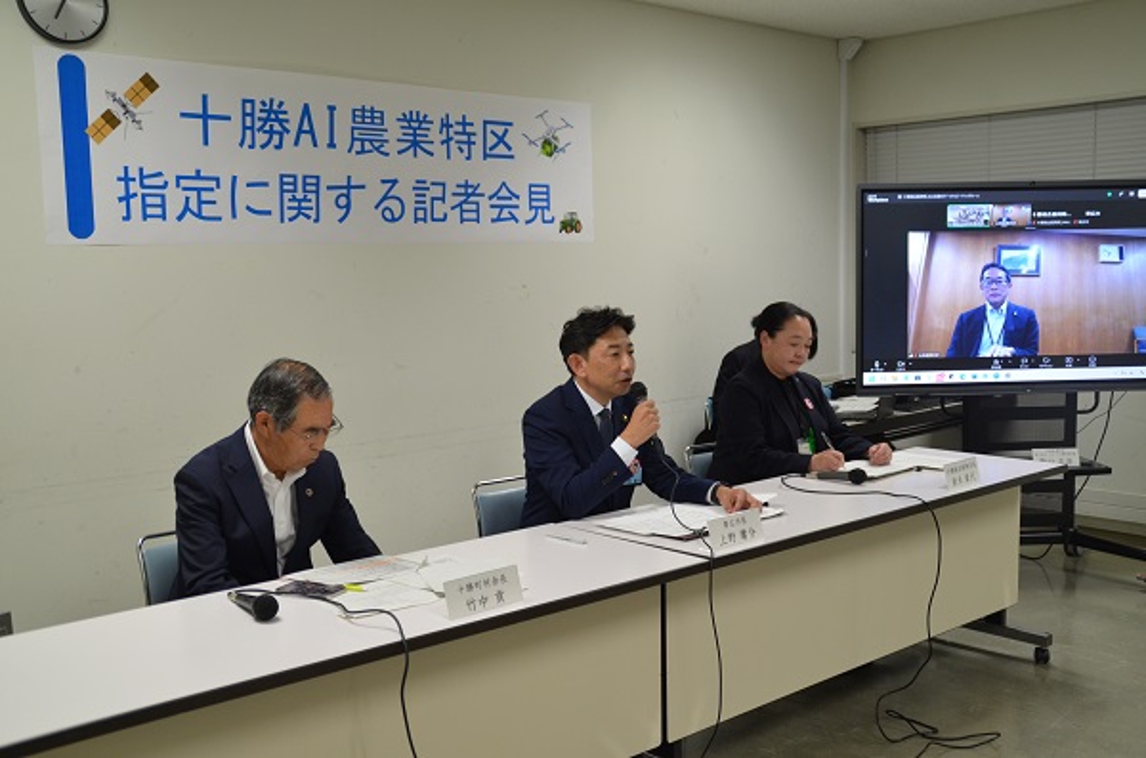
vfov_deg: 35.3
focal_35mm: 38
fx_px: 1191
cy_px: 379
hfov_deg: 51.4
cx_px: 573
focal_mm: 25
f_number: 4
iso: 720
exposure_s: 1/60
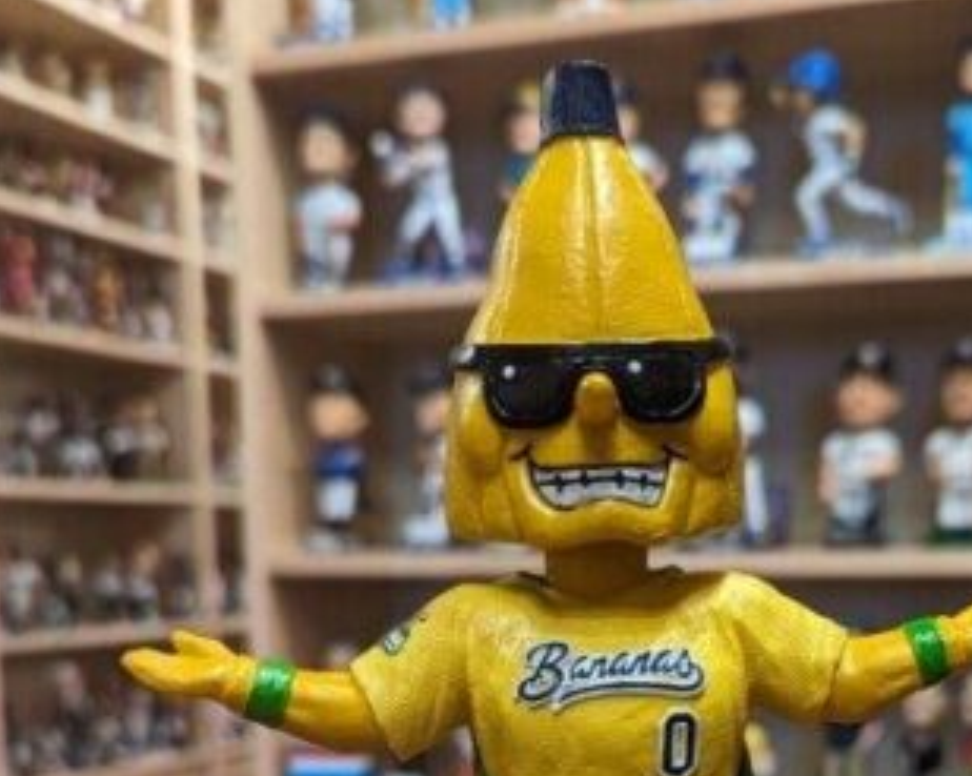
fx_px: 1524
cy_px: 808
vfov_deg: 26.7
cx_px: 625
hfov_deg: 35.1
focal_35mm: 53
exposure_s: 1/24
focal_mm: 6.81
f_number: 1.85
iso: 312
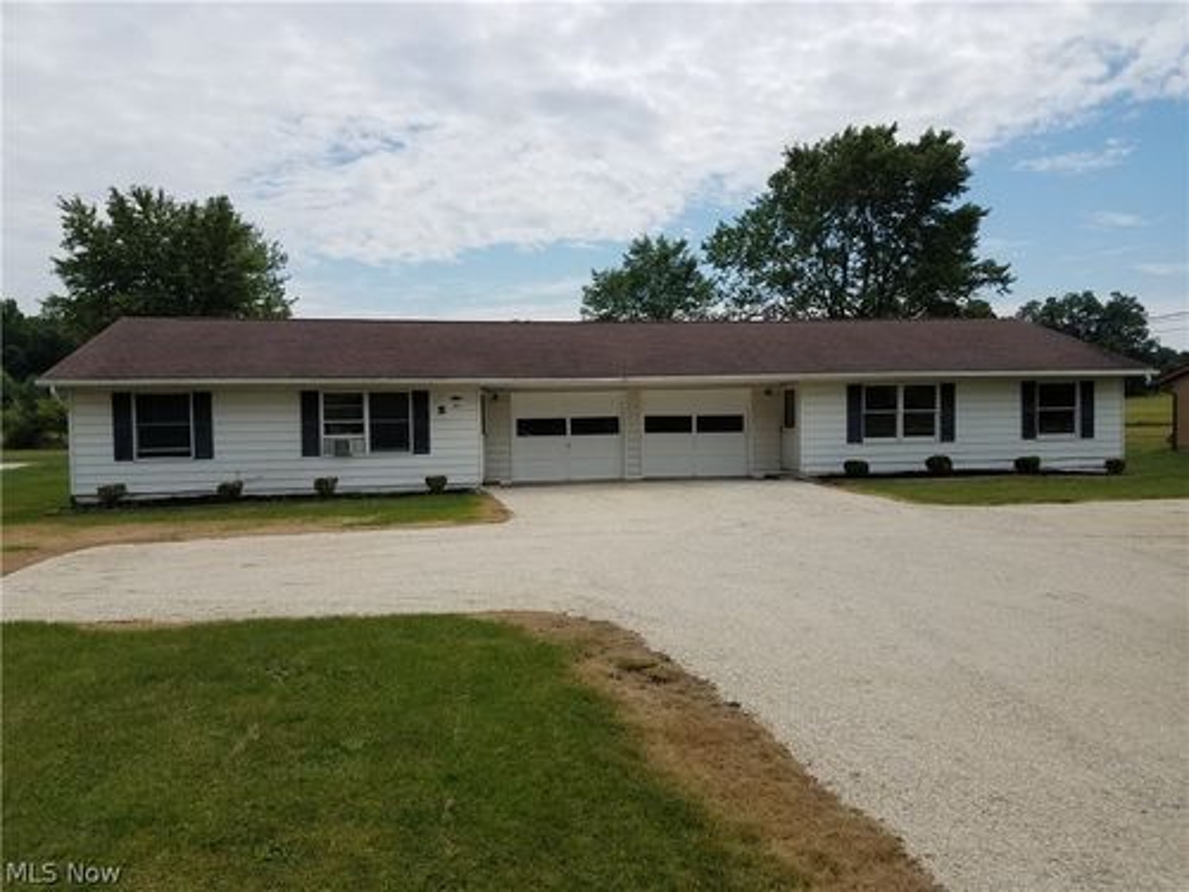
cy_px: 446
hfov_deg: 67.3
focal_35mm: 26
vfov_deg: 53.1
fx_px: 893
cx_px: 594
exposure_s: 1/3864
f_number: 1.7
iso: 40
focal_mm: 4.2
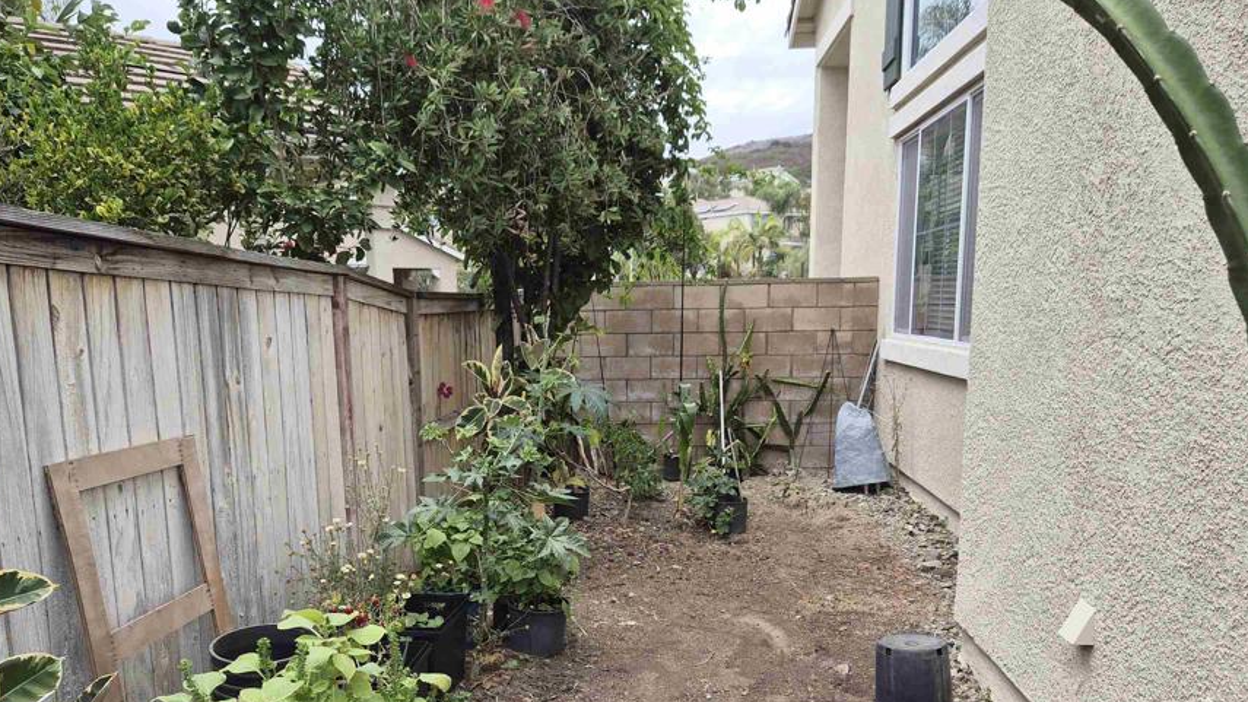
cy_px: 486
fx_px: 993
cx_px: 590
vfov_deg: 38.4
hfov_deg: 64.3
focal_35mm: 30
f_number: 1.8
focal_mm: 5.4
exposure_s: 1/744
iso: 25
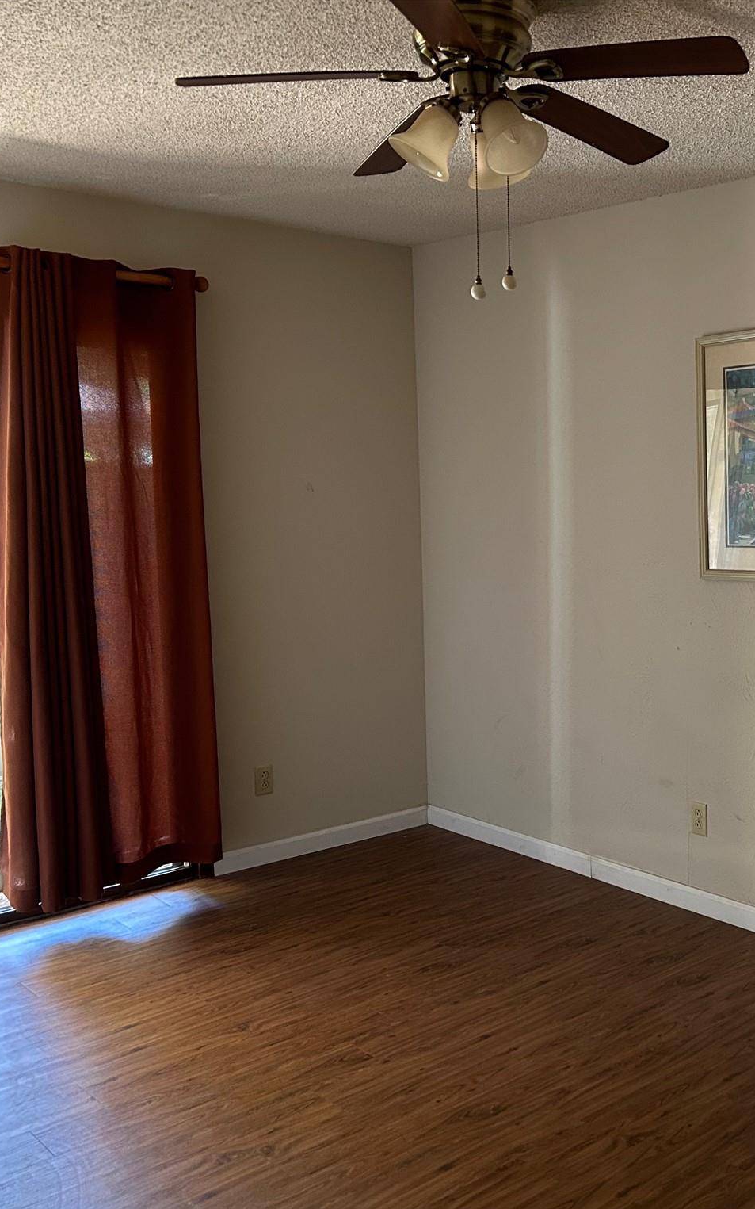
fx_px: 1218
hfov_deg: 33.0
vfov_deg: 52.8
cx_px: 648
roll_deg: +0.4
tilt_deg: -6.5
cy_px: 607
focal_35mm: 37
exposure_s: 1/60
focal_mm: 5.7
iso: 320
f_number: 1.5
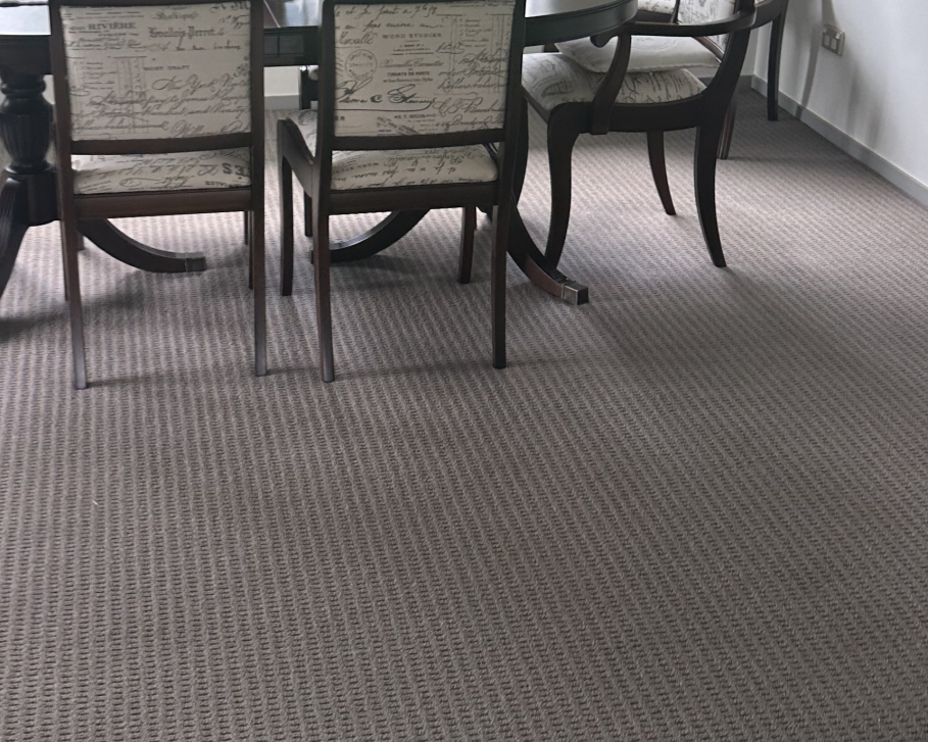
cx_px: 389
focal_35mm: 55
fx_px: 1510
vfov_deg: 27.3
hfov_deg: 34.1
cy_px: 193
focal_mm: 6.86
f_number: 1.78
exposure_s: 1/121
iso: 100
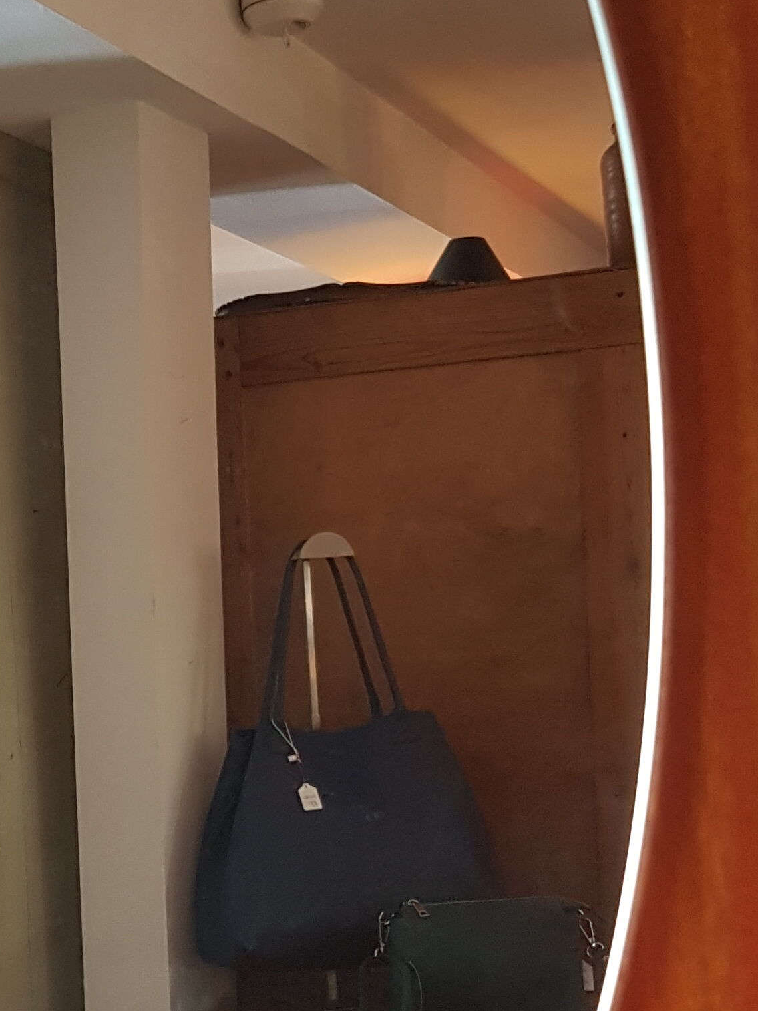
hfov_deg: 20.6
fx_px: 2015
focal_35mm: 69
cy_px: 652
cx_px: 1
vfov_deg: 28.0
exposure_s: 1/50
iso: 100
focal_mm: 4.2
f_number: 1.7
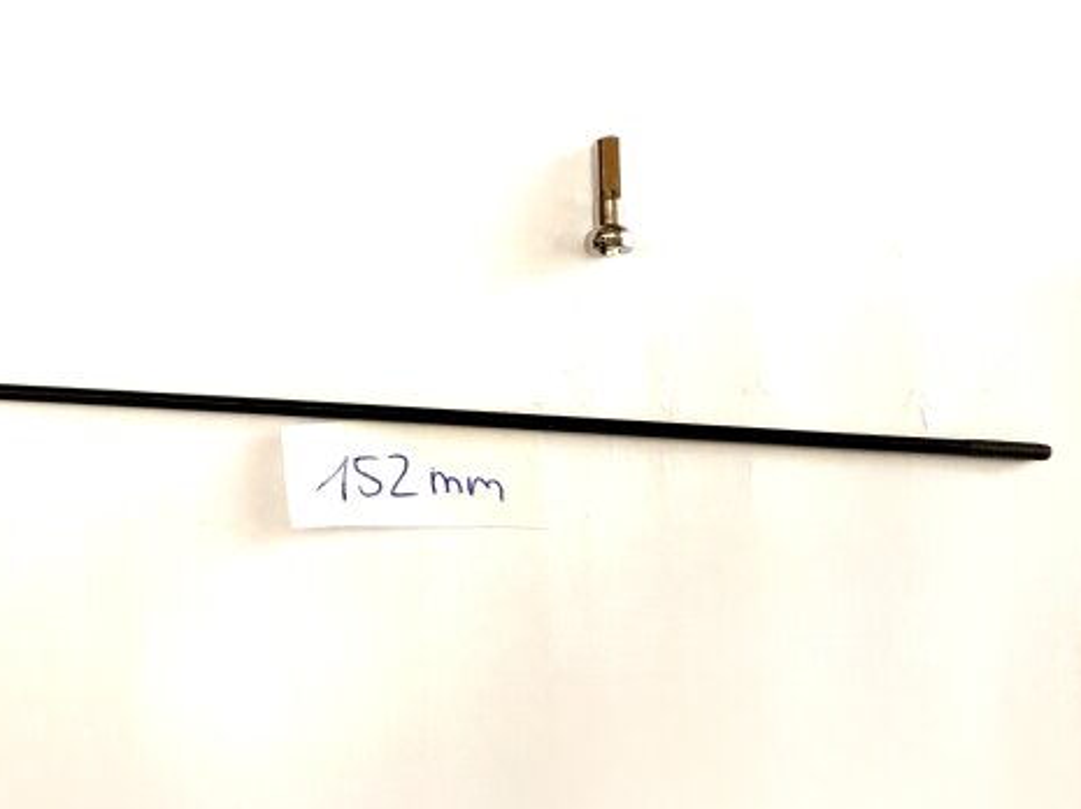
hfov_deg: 58.0
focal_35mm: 31
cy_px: 335
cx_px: 446
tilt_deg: -87.3
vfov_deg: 45.2
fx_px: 967
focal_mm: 2.22
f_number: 2.2
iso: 250
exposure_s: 1/121
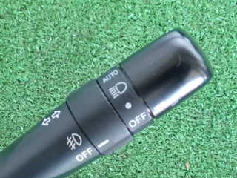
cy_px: 157
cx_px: 50
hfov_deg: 31.4
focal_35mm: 60
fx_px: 411
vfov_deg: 23.8
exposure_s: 1/30
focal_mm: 5.79
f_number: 2.4
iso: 640
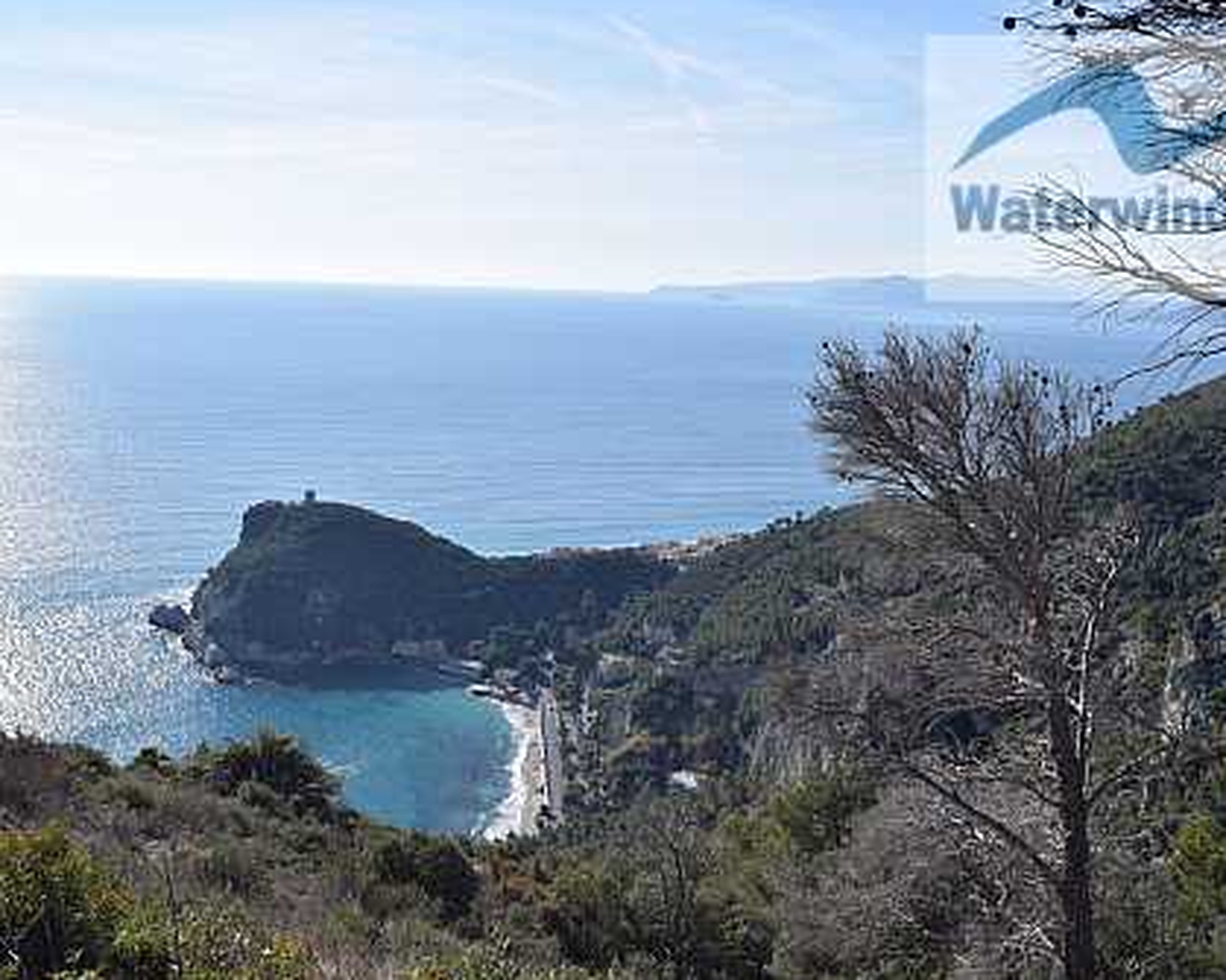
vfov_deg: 37.7
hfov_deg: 46.2
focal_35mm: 40
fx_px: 1436
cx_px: 603
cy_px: 486
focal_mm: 23
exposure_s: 1/500
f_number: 10
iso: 200
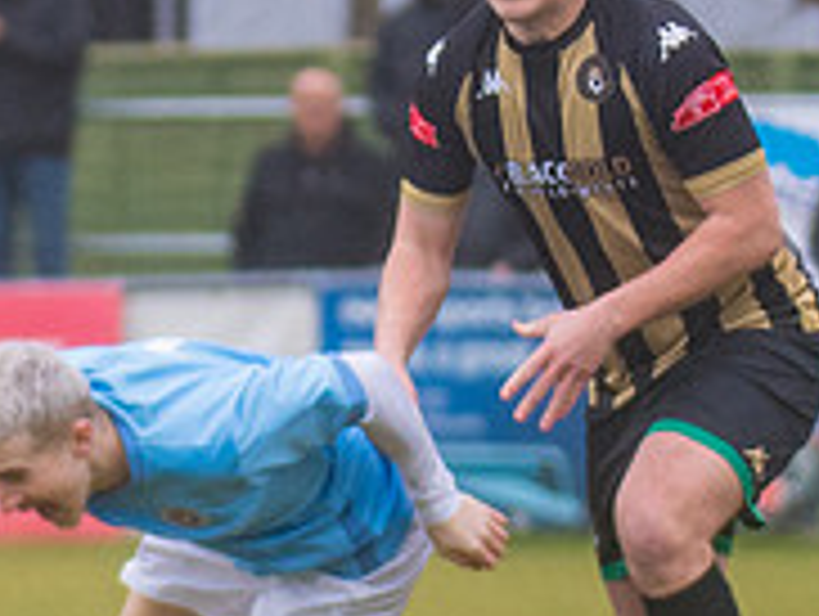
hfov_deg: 2.3
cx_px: 104
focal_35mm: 858
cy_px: 319
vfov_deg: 1.7
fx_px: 20327
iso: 1250
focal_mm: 170
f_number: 4
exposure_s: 1/1600
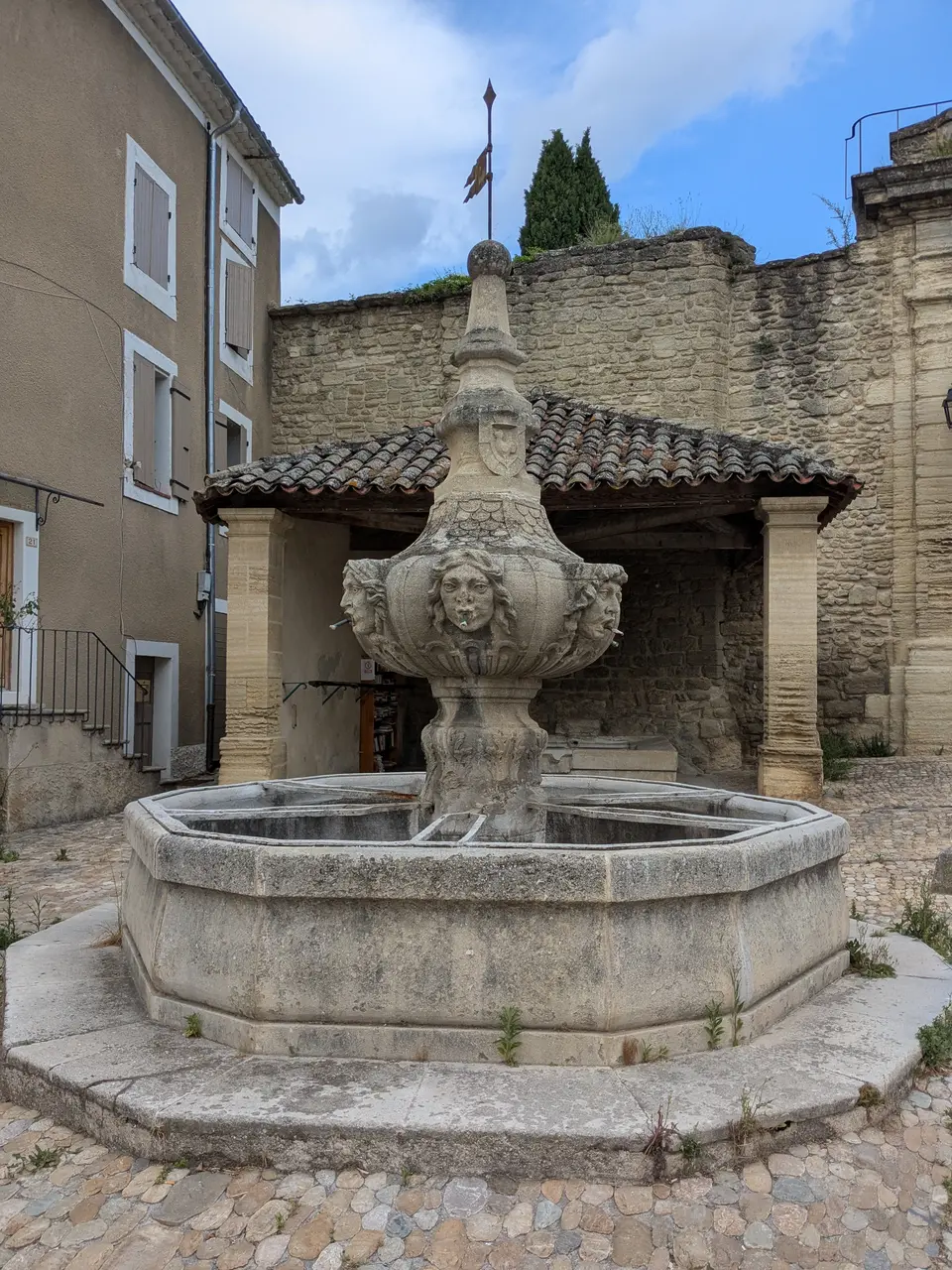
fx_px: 990
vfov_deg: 65.3
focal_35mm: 27
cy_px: 635
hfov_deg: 51.4
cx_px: 476
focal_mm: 4.38
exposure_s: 1/1299
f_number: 1.73
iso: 41
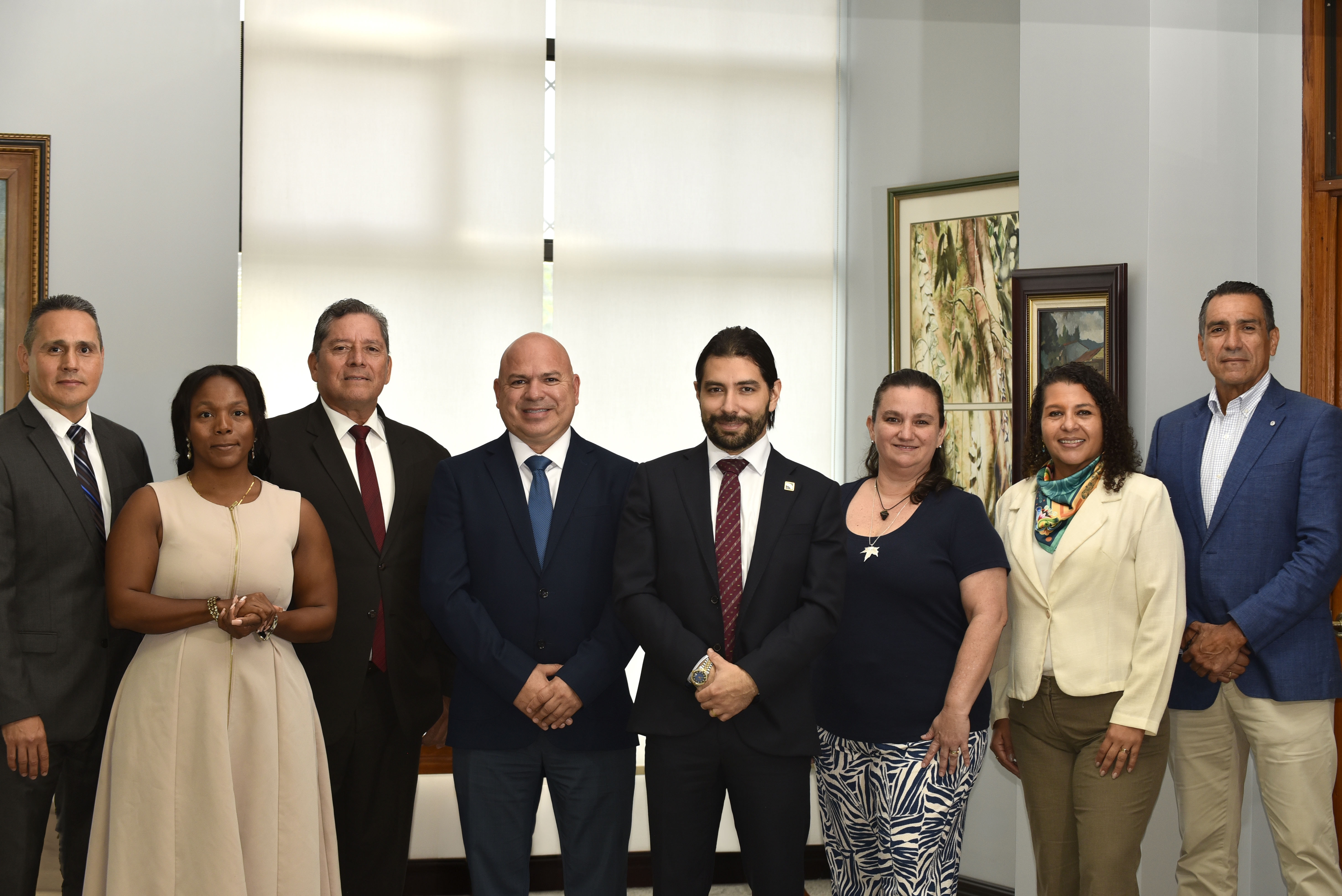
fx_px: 3356
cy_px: 448
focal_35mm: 90
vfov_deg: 15.2
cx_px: 671
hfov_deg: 22.6
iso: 500
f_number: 7.1
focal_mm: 90
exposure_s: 1/80
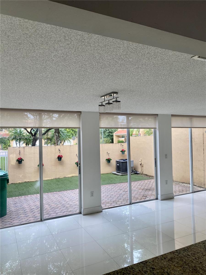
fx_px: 206
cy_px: 138
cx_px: 103
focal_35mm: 26
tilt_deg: +2.6
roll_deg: +1.8
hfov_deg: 53.1
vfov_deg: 67.3
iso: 32
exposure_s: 1/151
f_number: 1.8
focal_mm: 4.25
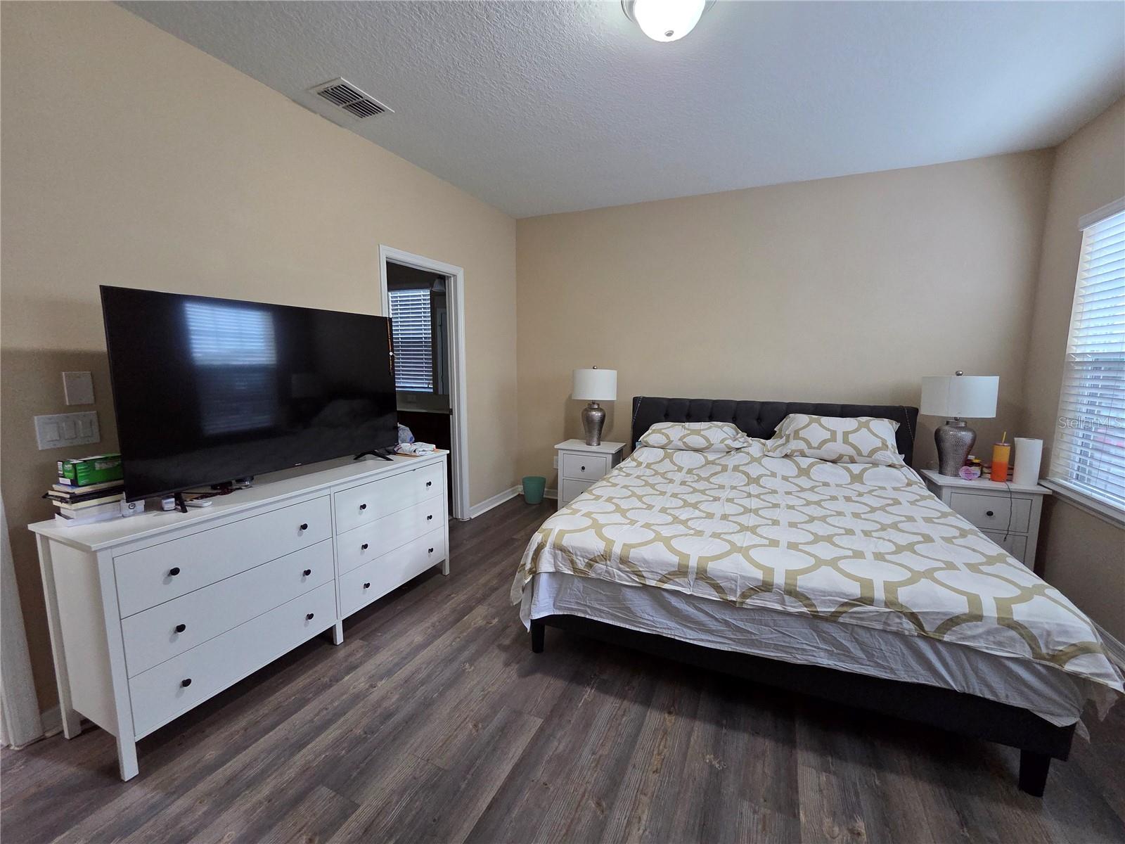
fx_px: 422
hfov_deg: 106.2
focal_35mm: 13
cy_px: 422
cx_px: 562
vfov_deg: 89.9
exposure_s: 1/60
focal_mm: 2.2
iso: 400
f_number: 2.2
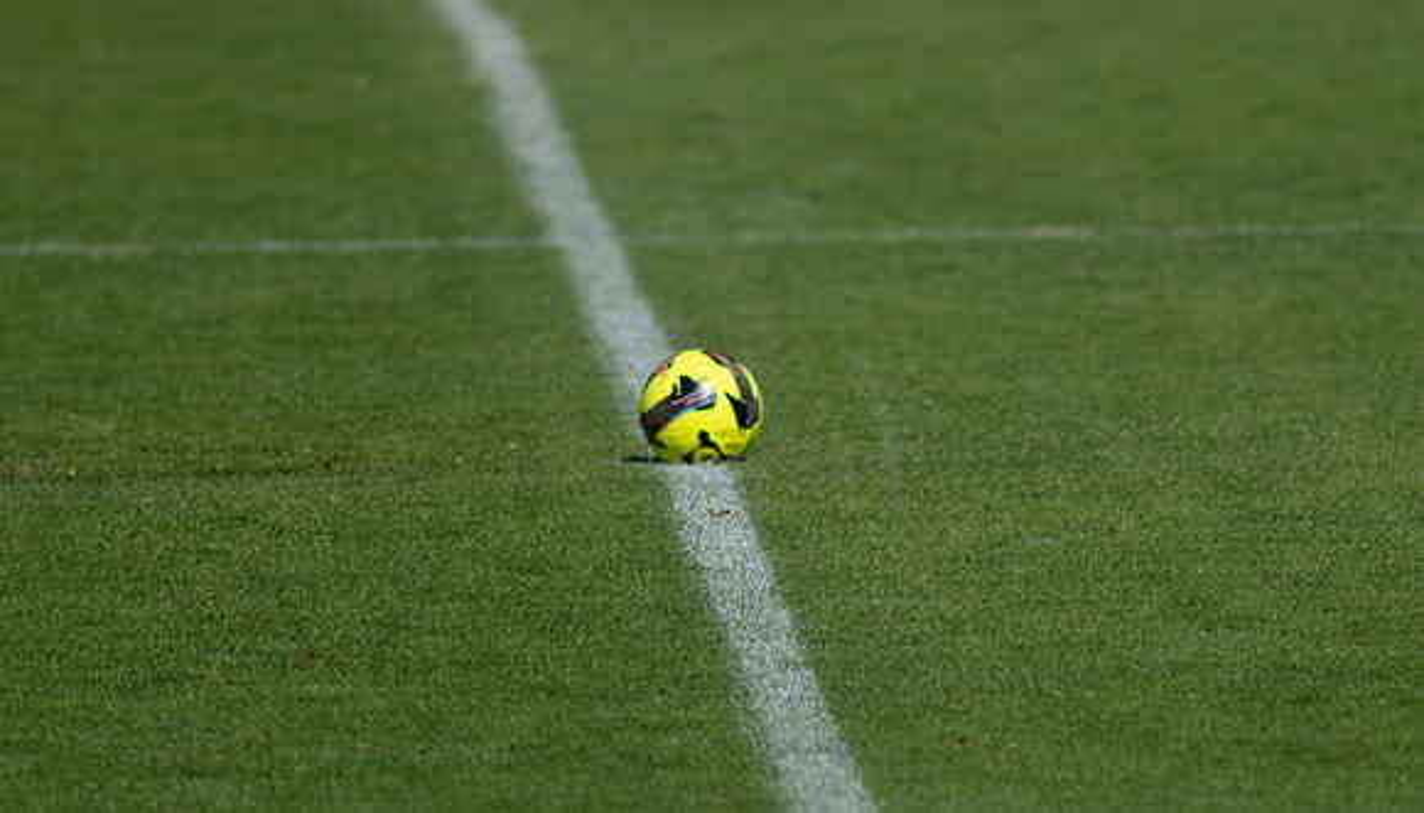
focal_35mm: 688
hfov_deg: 3.1
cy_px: 462
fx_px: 26074
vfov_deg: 1.8
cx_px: 737
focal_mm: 300
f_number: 3.2
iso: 100
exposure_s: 1/3200
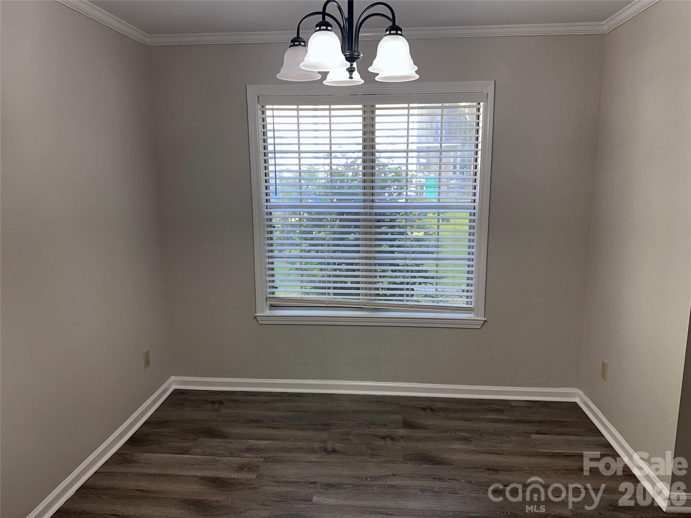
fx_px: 479
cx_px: 346
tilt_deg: -8.2
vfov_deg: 56.8
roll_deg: +0.6
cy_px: 259
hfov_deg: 71.6
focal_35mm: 24
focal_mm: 6.86
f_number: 1.78
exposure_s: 1/120
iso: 64
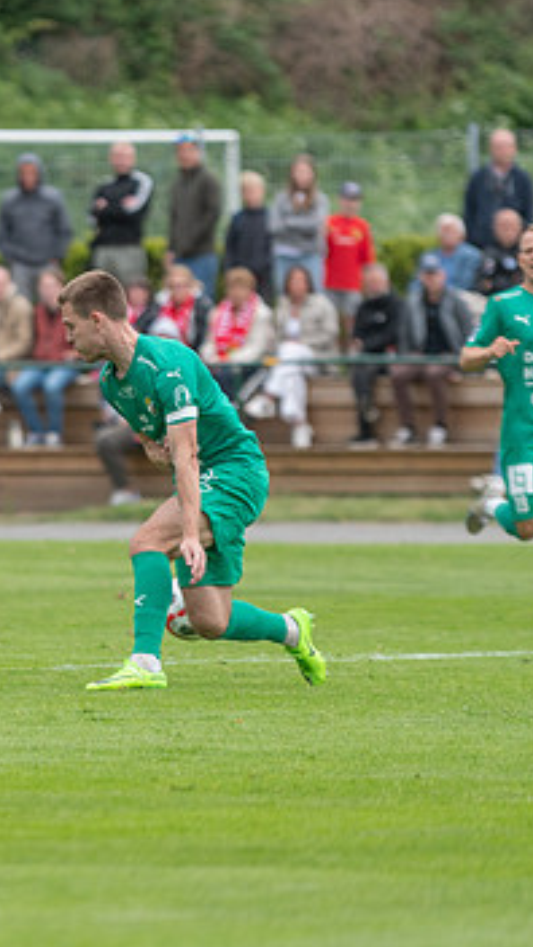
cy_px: 434
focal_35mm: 453
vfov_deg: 4.8
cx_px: -221
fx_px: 11382
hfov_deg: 2.7
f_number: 3.2
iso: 450
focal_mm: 175
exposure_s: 1/1250
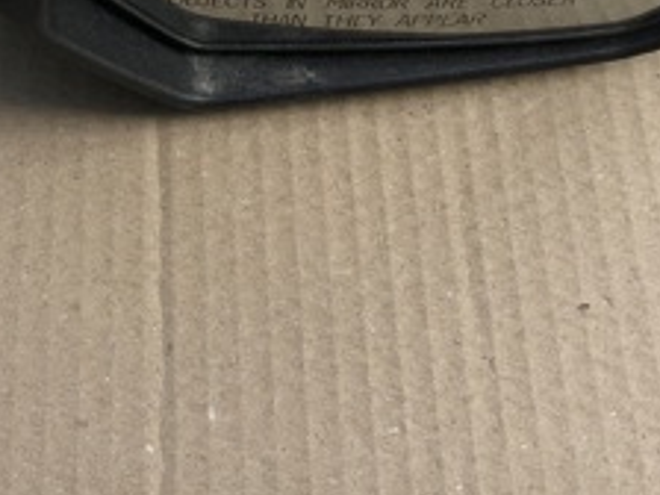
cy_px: -25
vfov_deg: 17.9
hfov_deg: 23.8
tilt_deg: -56.9
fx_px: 1525
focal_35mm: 80
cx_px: 68
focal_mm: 3.99
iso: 20
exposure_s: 1/842
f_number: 1.8
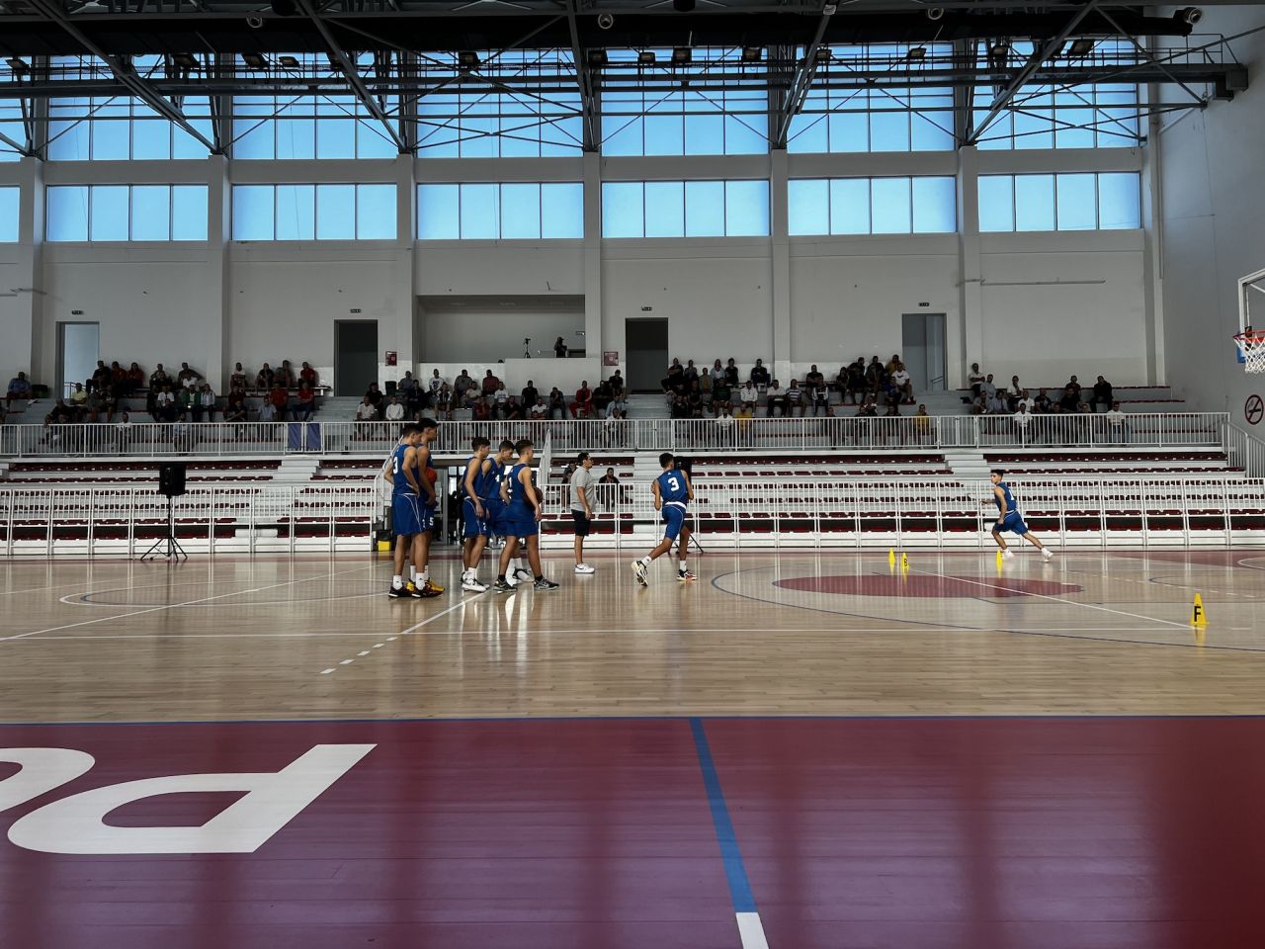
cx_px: 632
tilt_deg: +2.6
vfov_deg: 53.1
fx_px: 950
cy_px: 474
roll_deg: +0.6
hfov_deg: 67.3
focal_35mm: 26
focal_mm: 5.7
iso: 40
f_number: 1.5
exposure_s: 1/279
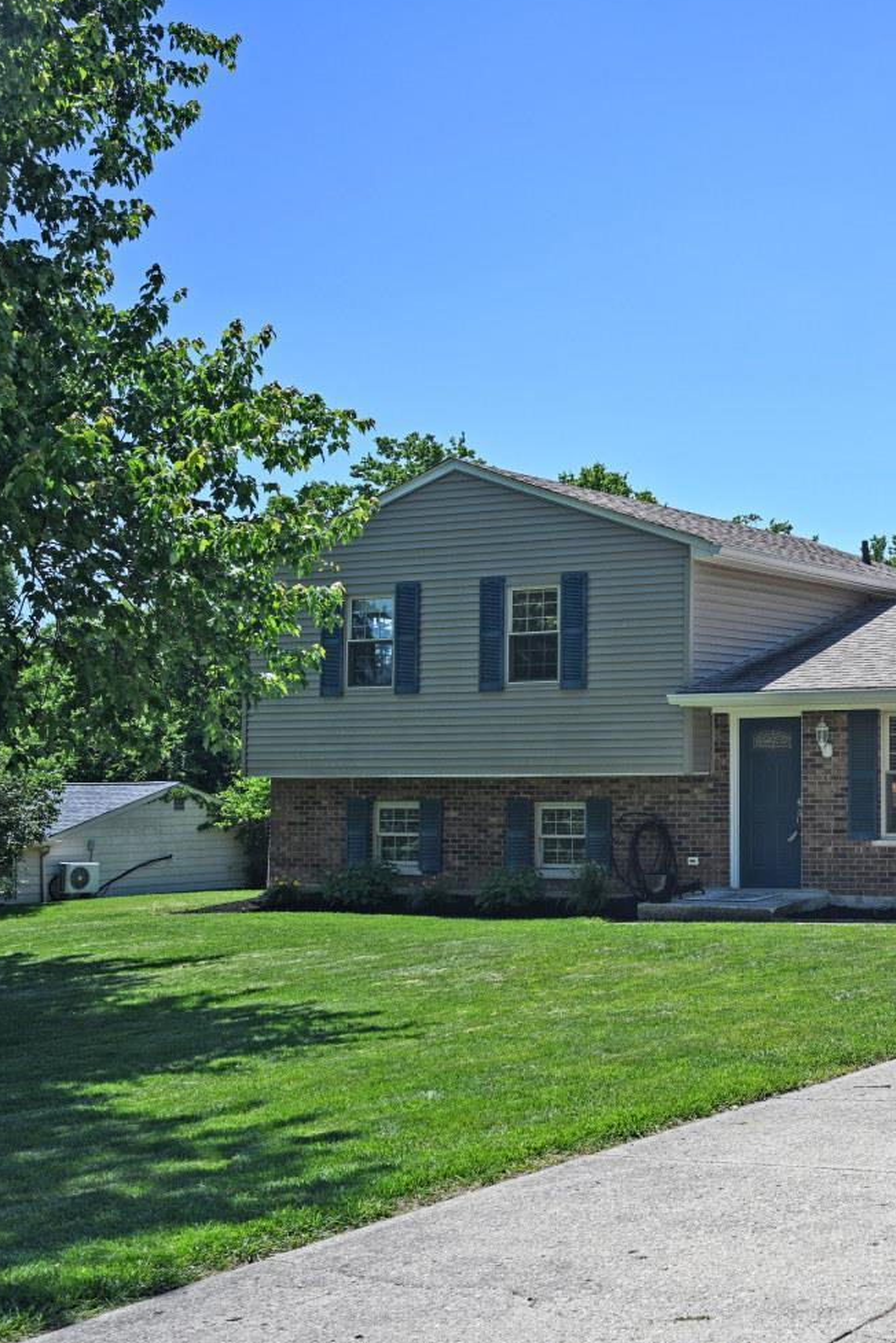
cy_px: 666
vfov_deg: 42.7
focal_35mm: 46
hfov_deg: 26.7
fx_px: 1717
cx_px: 1005
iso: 100
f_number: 7.1
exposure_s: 1/400
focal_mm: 30
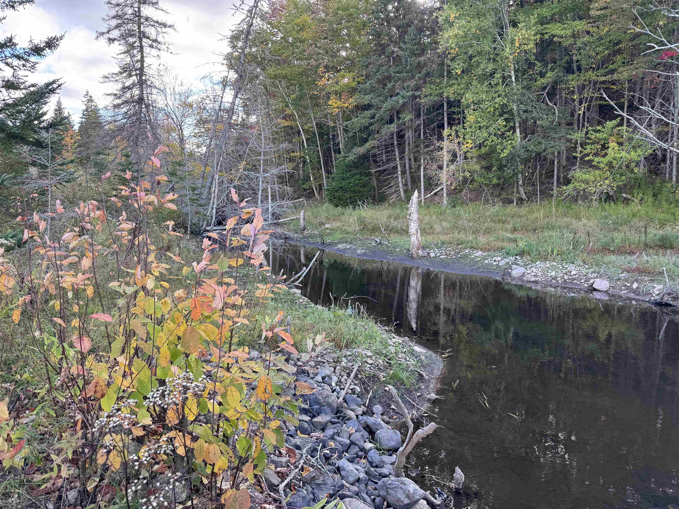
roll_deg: +1.0
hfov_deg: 71.6
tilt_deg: -5.1
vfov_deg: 56.8
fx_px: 471
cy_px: 254
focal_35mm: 24
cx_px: 340
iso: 64
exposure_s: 1/222
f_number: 1.78
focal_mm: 6.76
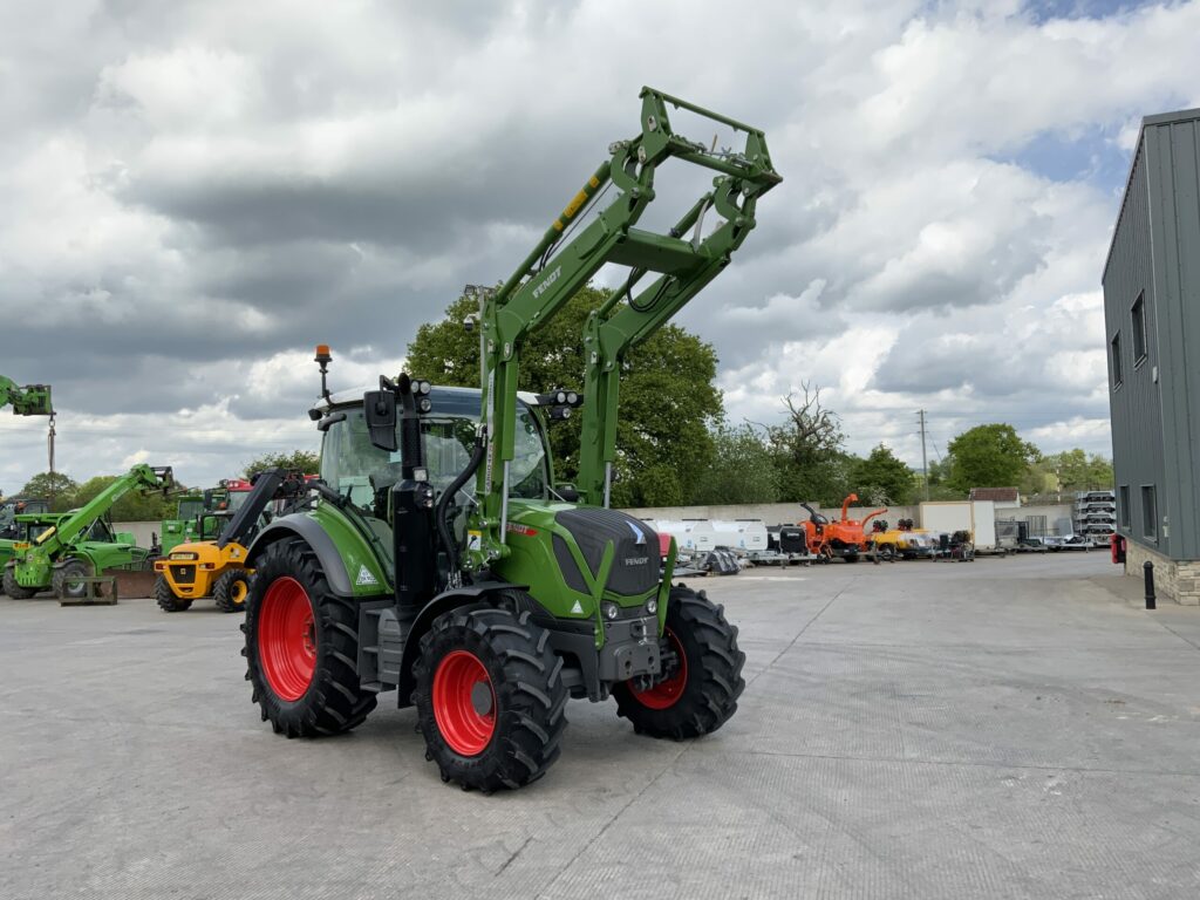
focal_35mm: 29
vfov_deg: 48.2
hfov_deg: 61.7
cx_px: 600
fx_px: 1005
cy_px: 450
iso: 16
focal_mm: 3
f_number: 1.8
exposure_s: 1/719
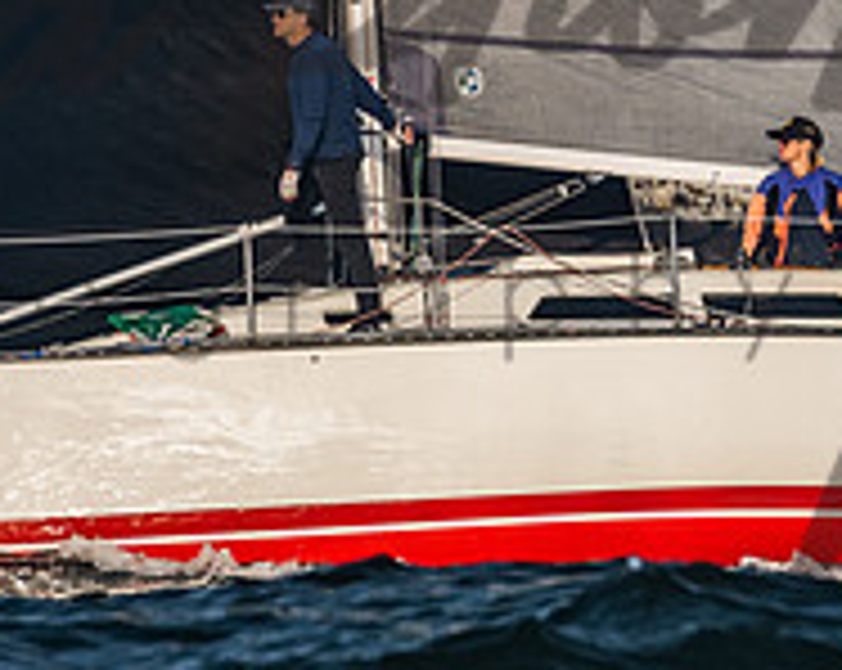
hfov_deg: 3.3
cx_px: 594
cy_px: -43
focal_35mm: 583
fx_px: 14506
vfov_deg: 2.6
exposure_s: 1/1000
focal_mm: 200
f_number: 8
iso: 400
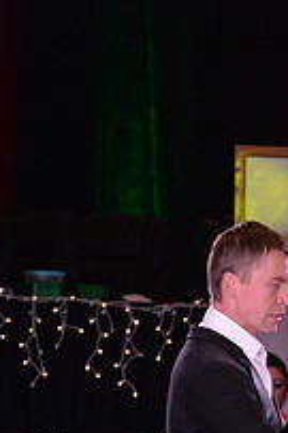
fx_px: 4628
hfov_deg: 3.6
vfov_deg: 5.3
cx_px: 359
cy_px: 550
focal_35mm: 385
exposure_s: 1/250
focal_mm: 135
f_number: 7.1
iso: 2000
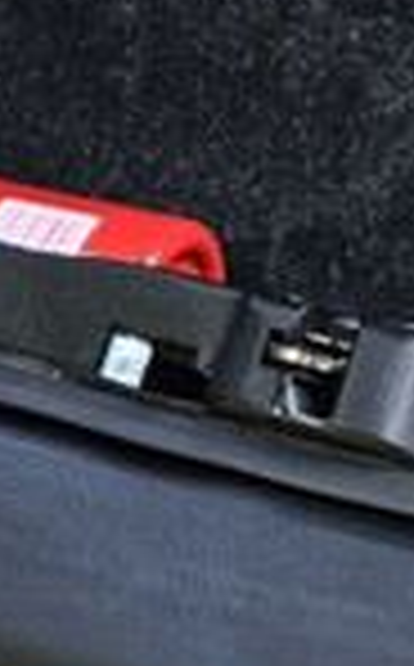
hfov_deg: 7.4
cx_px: 810
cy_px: -572
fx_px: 3063
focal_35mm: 169
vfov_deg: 11.4
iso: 100
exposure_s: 1/180
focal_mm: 5.4
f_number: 1.8
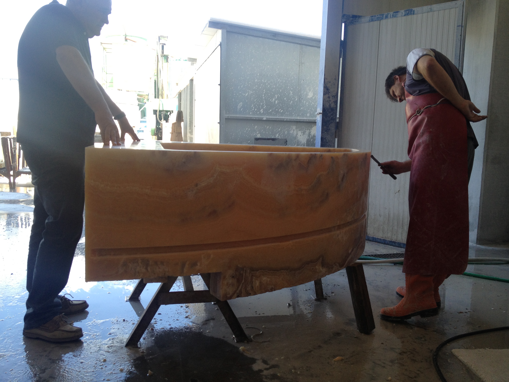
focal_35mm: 35
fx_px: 515
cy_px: 191
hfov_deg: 52.6
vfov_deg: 40.7
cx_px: 254
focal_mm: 4.28
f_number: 2.4
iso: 50
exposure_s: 1/167
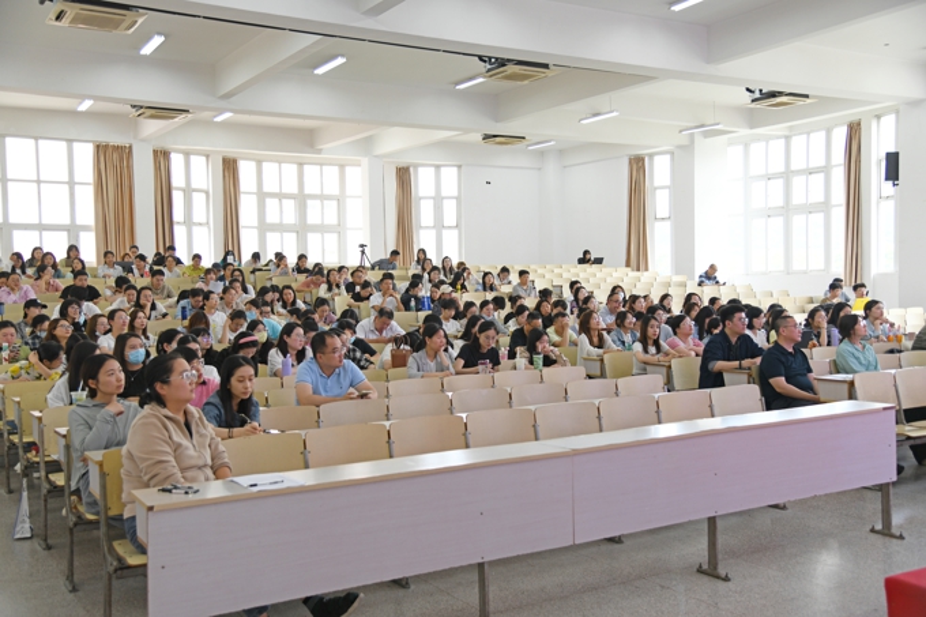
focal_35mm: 38
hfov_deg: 50.7
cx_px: 463
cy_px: 308
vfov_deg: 35.0
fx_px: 977
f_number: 4
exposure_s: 1/80
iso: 360
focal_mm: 38
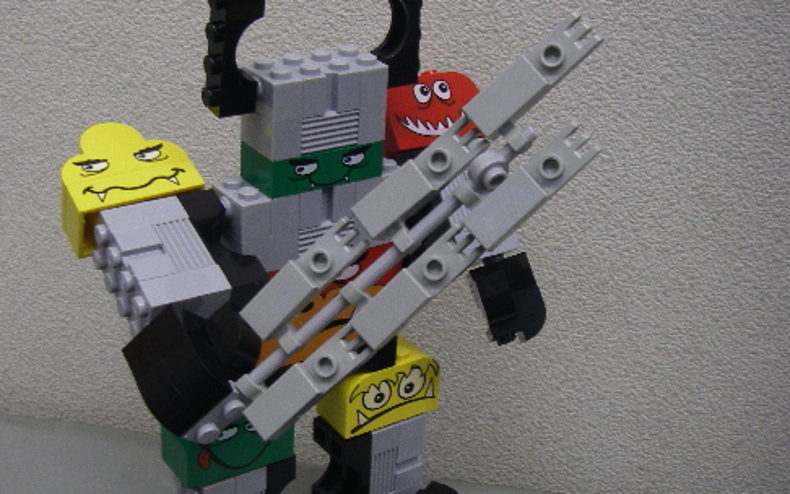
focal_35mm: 53
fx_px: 1141
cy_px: 260
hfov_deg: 38.0
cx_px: 306
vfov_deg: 24.4
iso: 160
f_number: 3.3
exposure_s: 1/20
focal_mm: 6.3
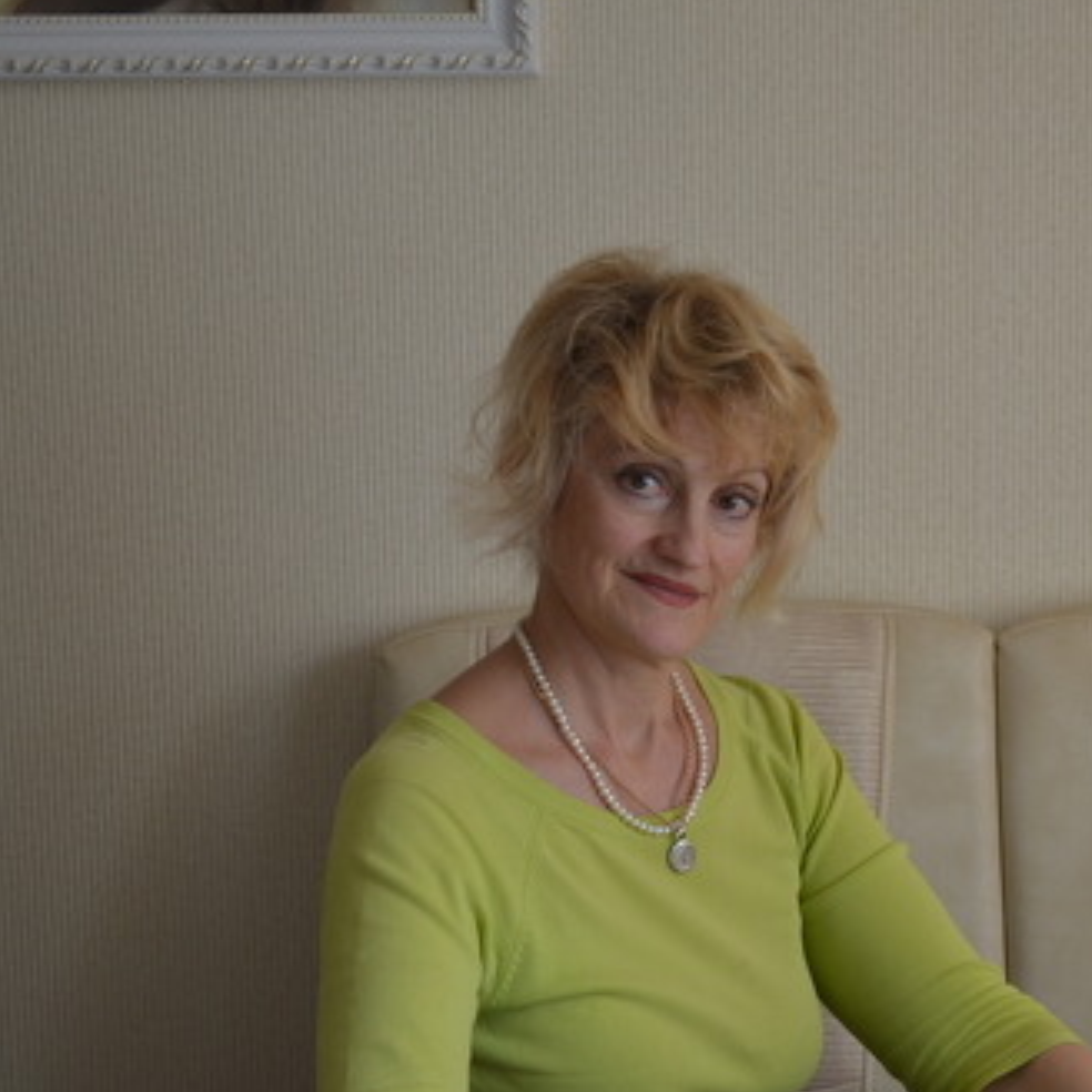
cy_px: 641
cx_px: 776
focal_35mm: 105
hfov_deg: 16.6
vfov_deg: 16.6
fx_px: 3739
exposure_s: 1/40
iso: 400
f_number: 5.3
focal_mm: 45
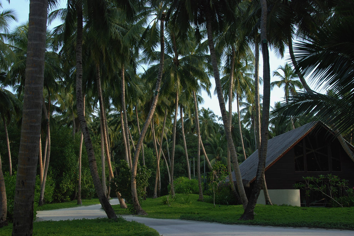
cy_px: 120
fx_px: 467
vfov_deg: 28.4
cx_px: 178
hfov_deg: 41.5
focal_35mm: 48
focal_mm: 31
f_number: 11
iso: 200
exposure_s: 1/60
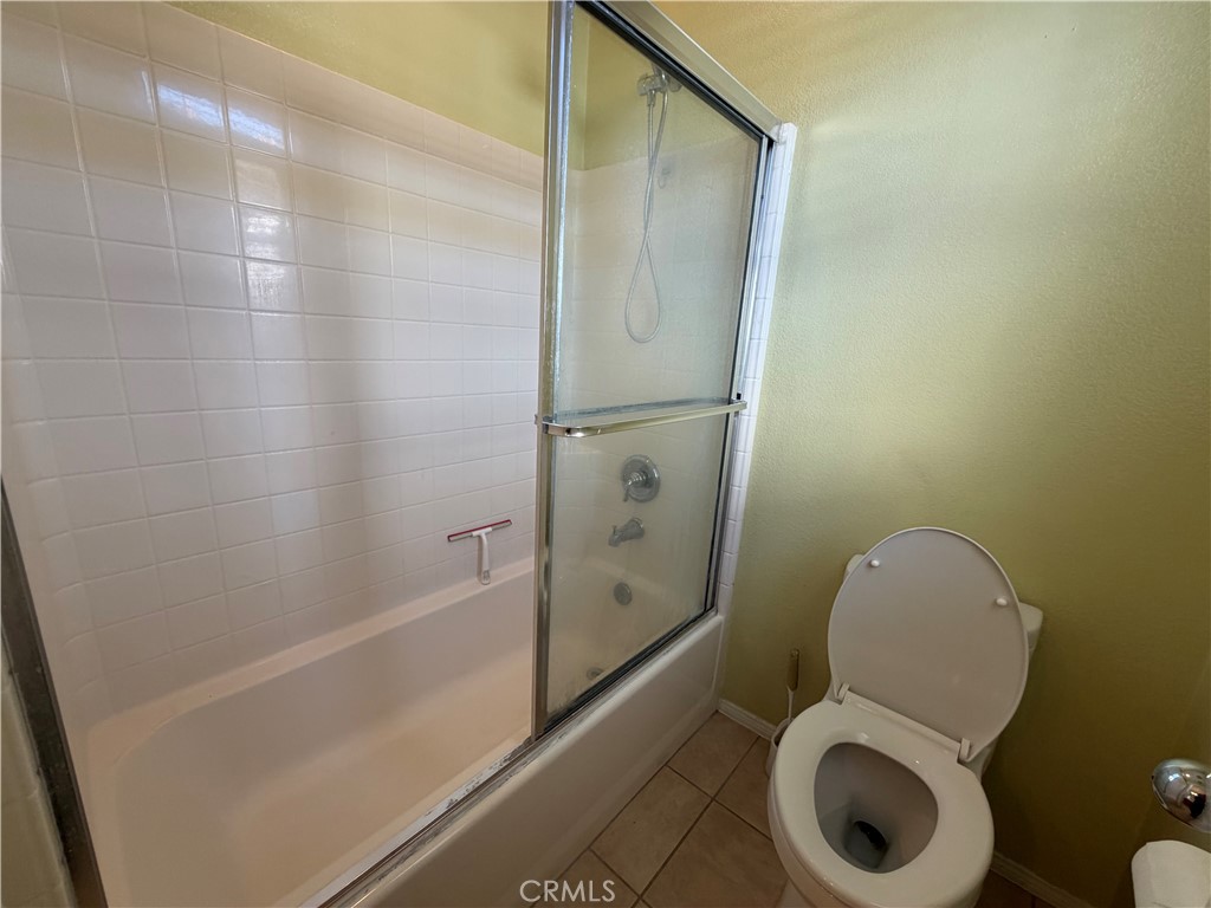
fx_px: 490
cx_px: 606
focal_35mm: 14
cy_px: 454
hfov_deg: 102.1
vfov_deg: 85.7
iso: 160
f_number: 2.2
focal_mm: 2.22
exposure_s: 1/120
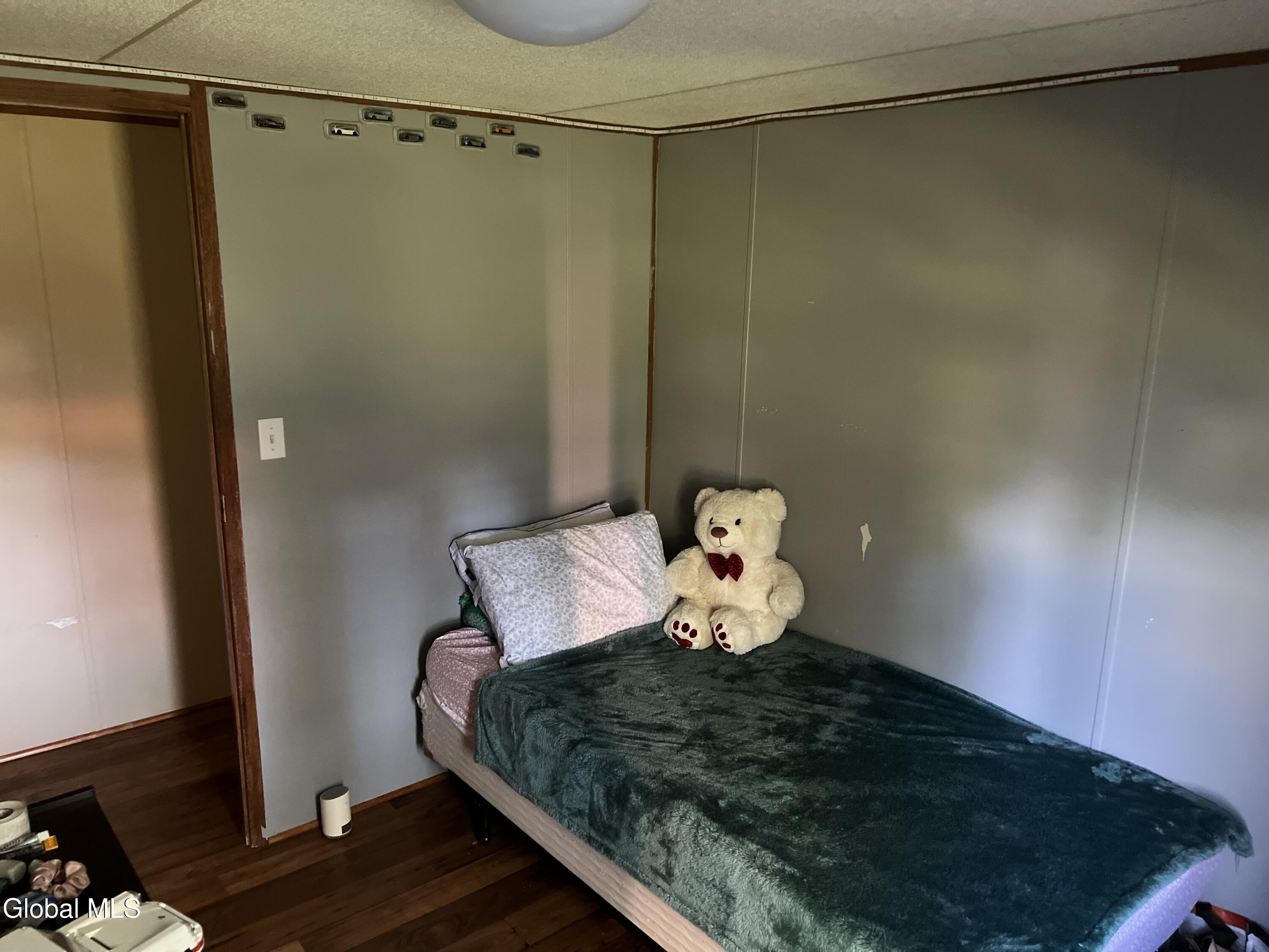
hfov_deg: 67.3
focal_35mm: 26
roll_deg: -1.2
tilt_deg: -14.6
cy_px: 476
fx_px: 953
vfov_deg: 53.1
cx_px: 634
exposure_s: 1/33
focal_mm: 5.7
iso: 640
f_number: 1.5
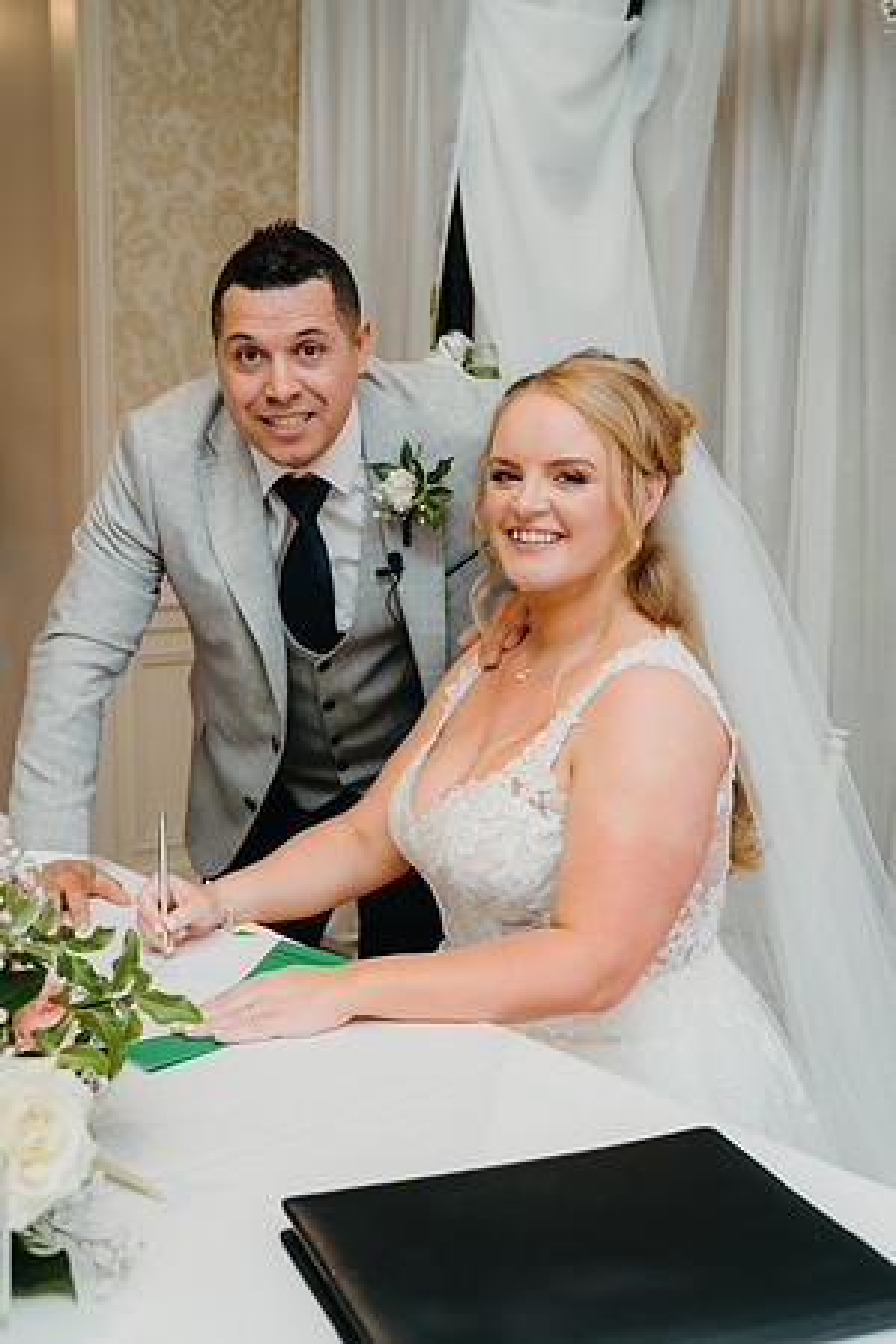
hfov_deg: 31.6
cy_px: 672
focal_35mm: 42
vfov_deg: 46.4
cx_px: 296
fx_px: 1568
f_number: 2.8
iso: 800
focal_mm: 28
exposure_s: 1/160
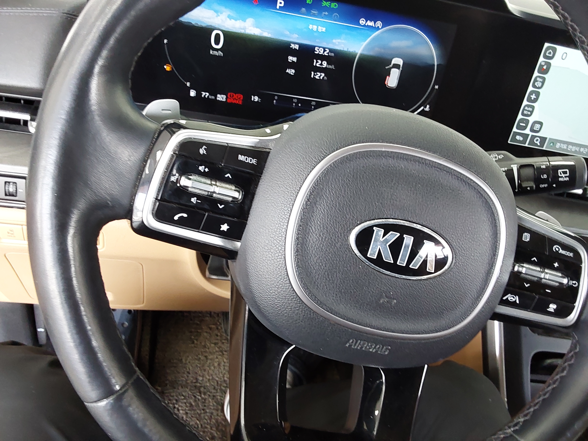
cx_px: 294
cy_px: 220
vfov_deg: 49.7
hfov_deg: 63.4
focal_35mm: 28
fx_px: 476
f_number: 1.9
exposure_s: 1/60
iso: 160
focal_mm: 2.91
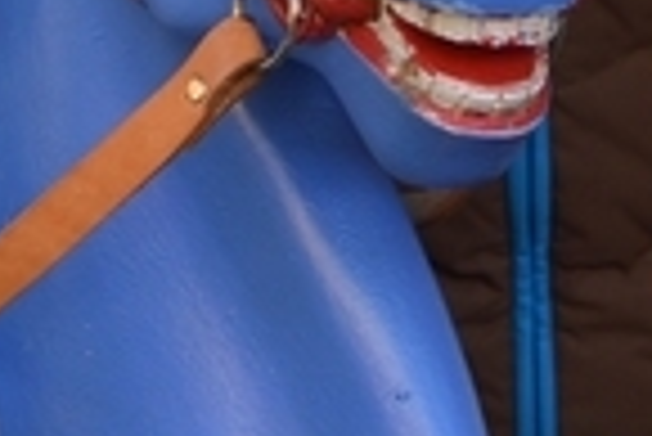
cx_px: 108
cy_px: -449
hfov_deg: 9.5
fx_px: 3898
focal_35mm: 215
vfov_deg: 6.2
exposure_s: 1/125
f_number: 5.6
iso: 200
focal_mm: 26
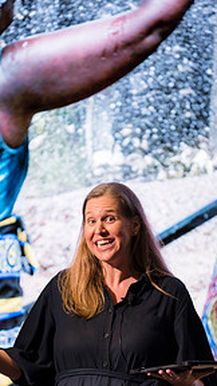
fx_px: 3345
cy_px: 285
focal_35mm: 327
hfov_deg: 3.7
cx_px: 113
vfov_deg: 6.6
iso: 1250
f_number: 2.8
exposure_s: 1/125
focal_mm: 200
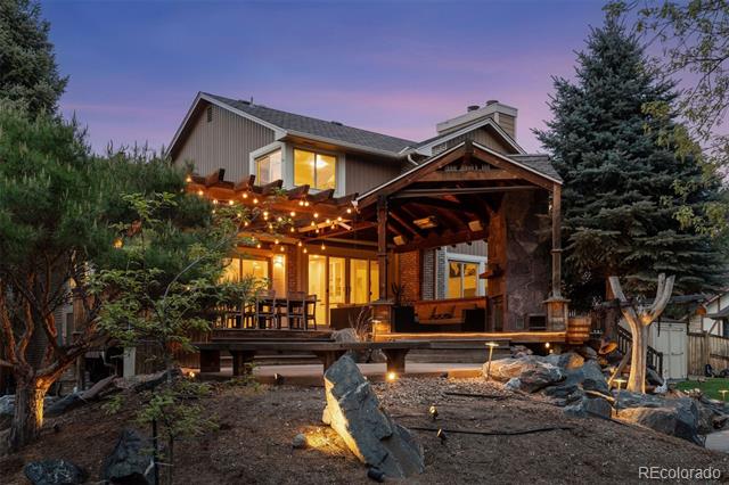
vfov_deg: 38.8
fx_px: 688
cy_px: 242
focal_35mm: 34
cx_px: 364
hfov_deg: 55.8
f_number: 8
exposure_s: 1/2.5
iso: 400
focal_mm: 34
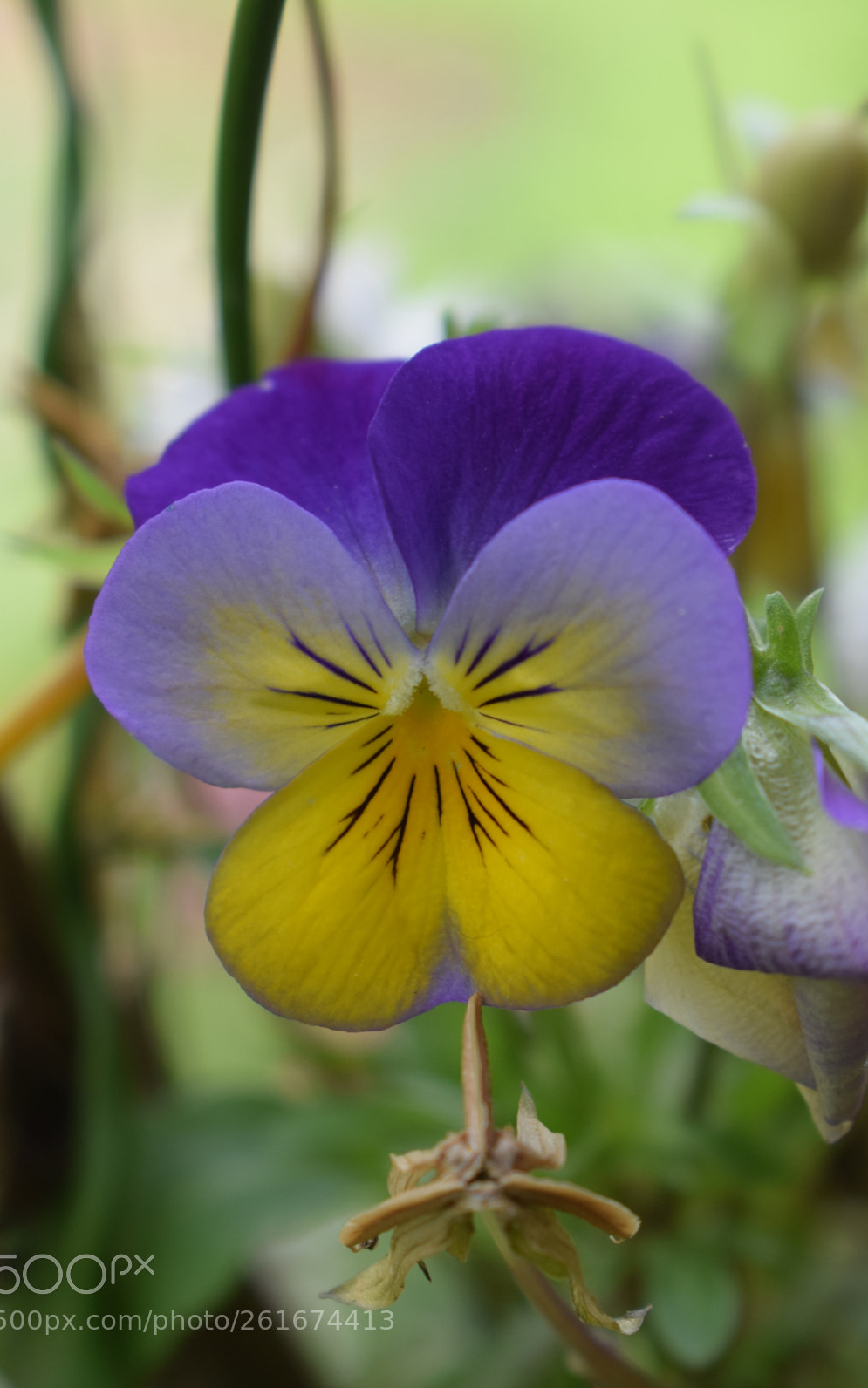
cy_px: 691
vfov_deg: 24.5
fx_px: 3199
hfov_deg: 15.5
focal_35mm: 85
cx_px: 404
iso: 400
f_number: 7.1
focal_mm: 55
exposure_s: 1/125
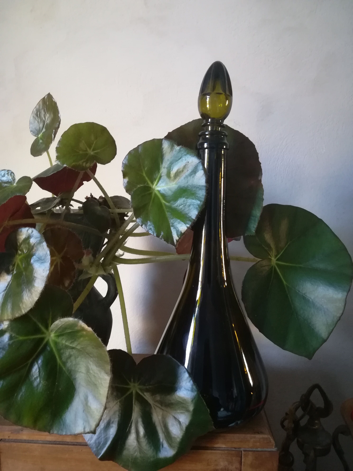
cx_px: 176
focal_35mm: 26
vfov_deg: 67.3
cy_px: 236
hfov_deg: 53.1
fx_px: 354
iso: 500
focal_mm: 3.83
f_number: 2.2
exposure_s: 1/14.3
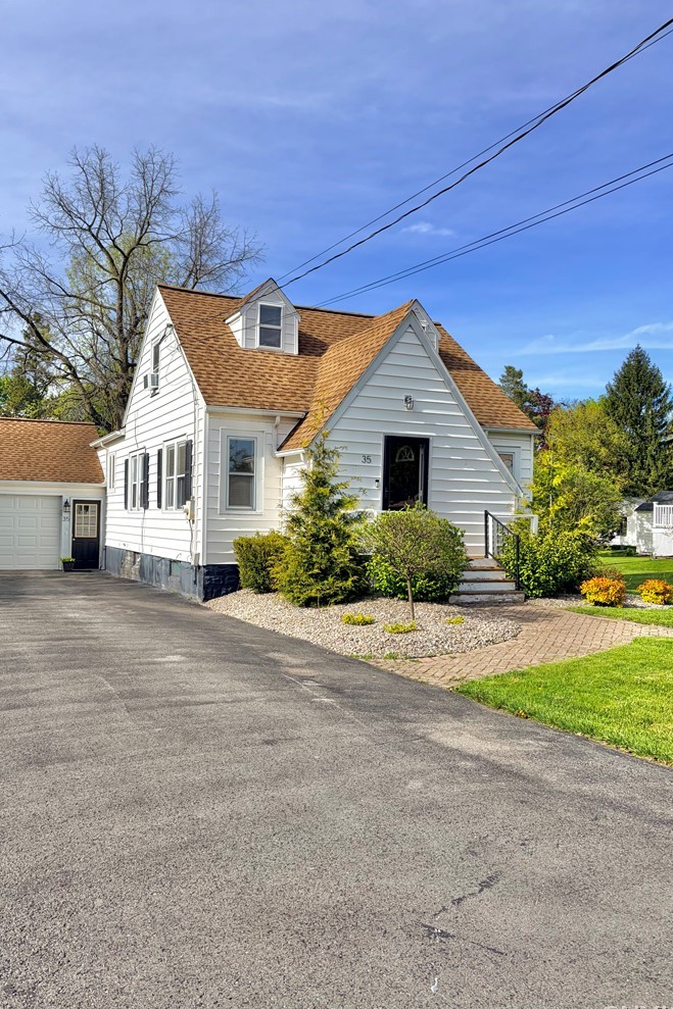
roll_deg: -0.7
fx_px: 785
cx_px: 302
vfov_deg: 65.5
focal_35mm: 28
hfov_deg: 46.3
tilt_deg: +1.0
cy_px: 518
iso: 50
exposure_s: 1/3623
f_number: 1.6
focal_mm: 5.96
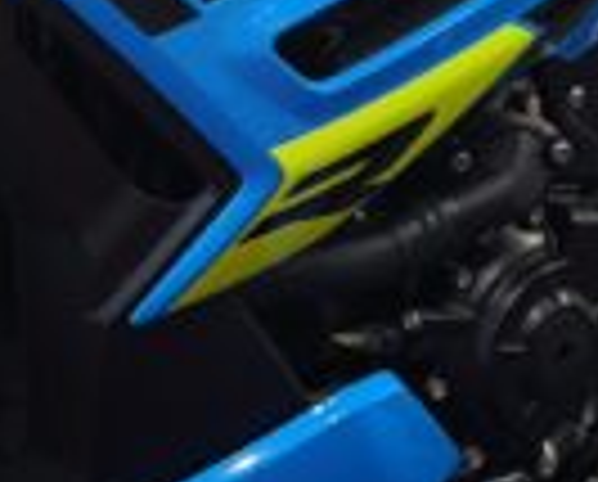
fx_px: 3193
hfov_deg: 10.7
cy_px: -68
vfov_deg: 8.5
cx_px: 279
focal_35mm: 180
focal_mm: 6.57
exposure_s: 1/100
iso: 160
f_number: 1.6
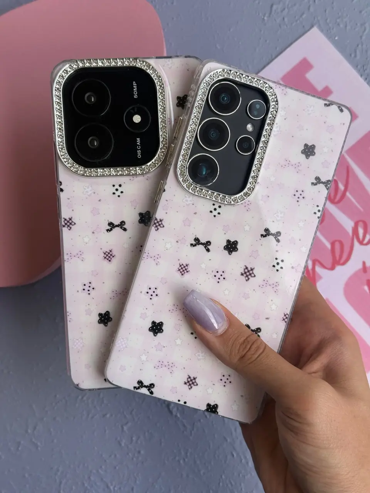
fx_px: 684
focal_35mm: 48
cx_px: 185
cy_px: 246
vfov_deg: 39.7
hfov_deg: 30.3
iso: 64
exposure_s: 1/625
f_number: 1.78
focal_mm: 6.76
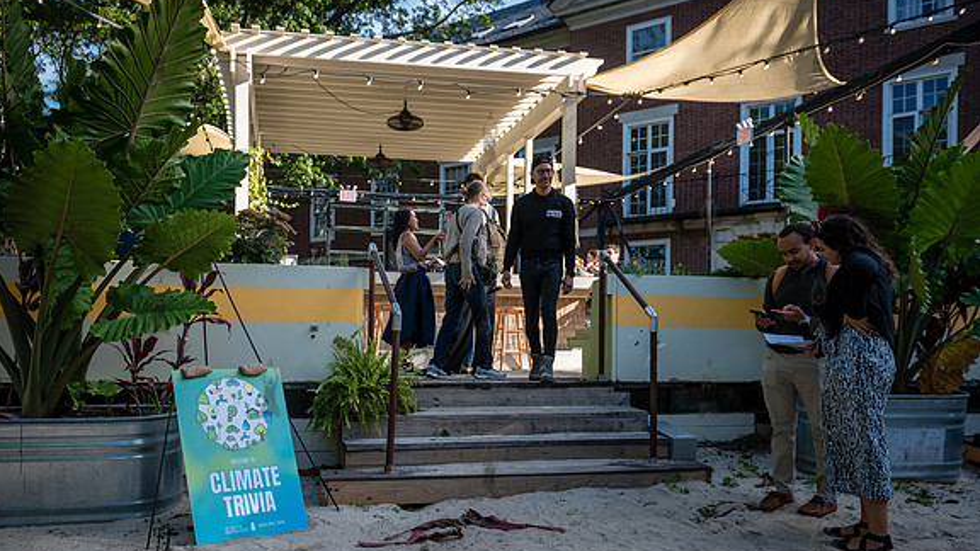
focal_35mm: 29
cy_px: 351
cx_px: 436
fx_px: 754
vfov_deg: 39.9
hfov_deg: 65.9
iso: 250
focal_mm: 24
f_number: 4.5
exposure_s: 1/640
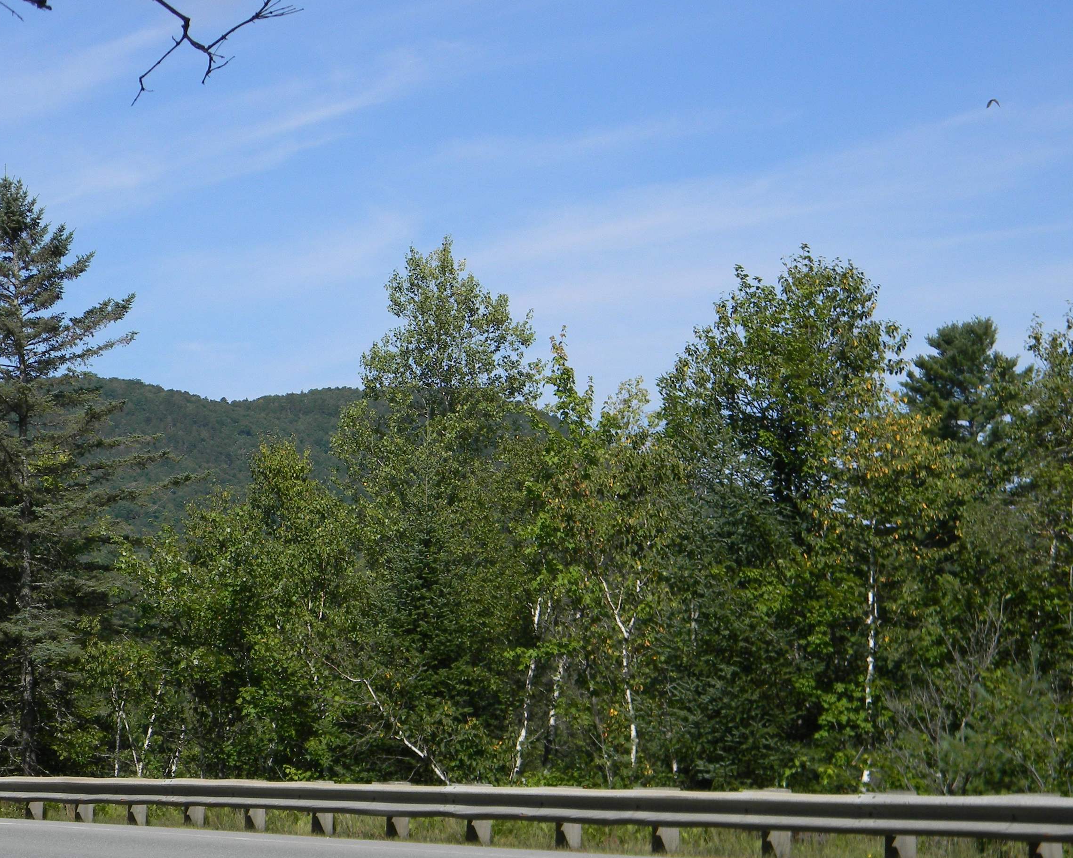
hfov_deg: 21.7
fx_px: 2794
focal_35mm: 88
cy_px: 433
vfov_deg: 17.5
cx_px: 361
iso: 80
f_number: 4.3
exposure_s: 1/805
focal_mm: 12.2
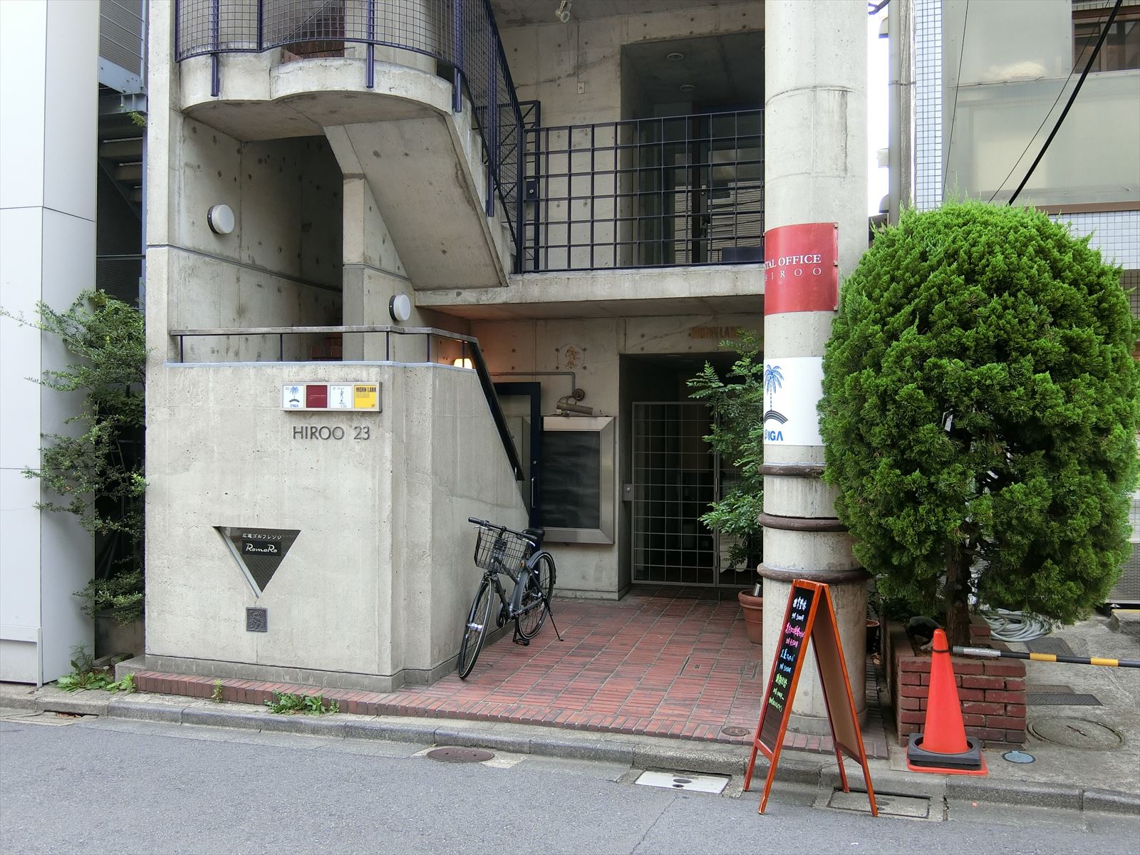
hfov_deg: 60.0
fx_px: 988
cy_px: 428
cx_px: 570
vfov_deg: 46.8
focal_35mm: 30
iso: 100
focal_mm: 6.4
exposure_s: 1/125
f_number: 3.3
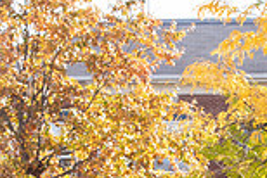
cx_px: 234
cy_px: 264
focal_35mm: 263
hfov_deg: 7.8
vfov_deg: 5.2
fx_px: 1952
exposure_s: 1/200
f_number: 7.1
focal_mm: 70
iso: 250
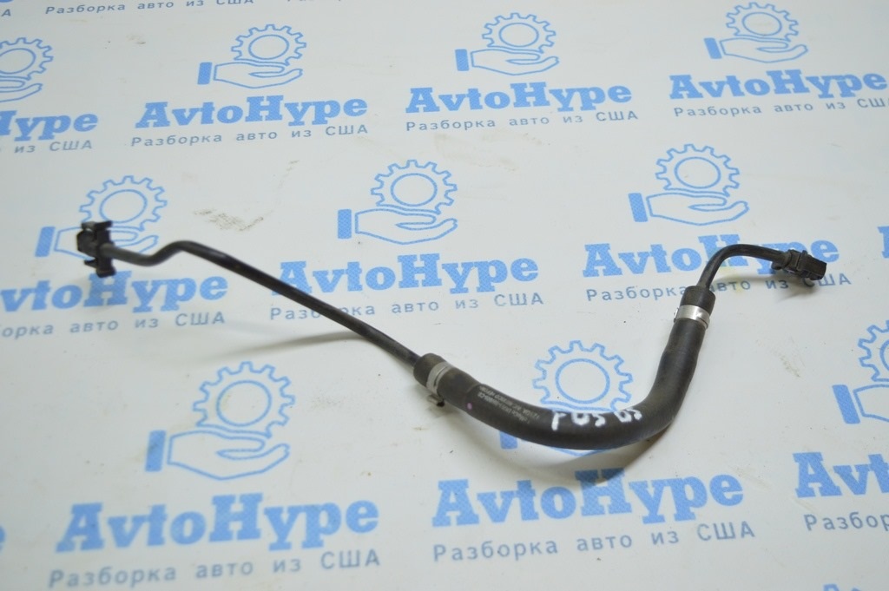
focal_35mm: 40
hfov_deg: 48.0
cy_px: 296
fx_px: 999
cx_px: 444
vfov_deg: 33.0
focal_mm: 27
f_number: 4
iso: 400
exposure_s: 1/60
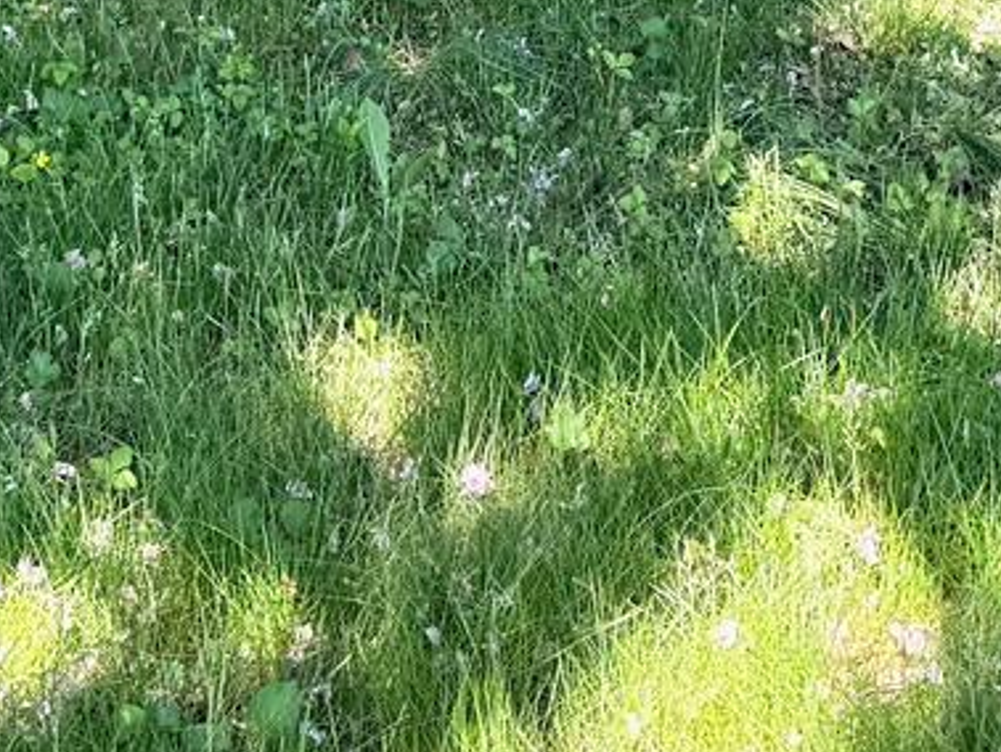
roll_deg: +0.9
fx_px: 3762
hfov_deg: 15.1
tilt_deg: +3.5
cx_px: 771
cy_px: -919
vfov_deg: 10.2
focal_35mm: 130
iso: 80
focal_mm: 6.76
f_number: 1.78
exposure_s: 1/567
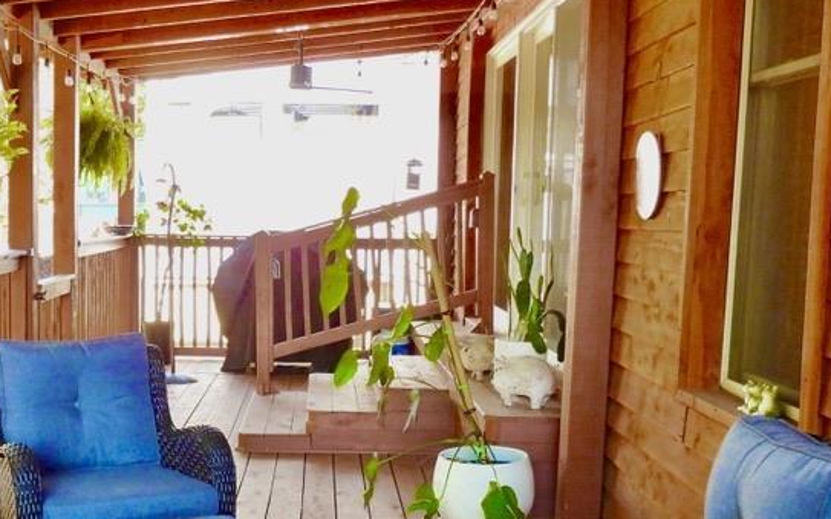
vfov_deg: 26.7
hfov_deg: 41.3
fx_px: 1087
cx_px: 279
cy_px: 335
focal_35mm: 48
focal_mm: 4.3
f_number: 2.8
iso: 400
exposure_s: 1/125
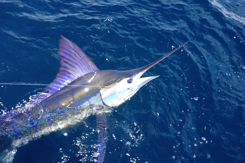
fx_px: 252
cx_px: 122
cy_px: 85
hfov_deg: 51.9
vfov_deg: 35.9
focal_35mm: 37
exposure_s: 1/575
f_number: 2.4
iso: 64
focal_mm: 4.28
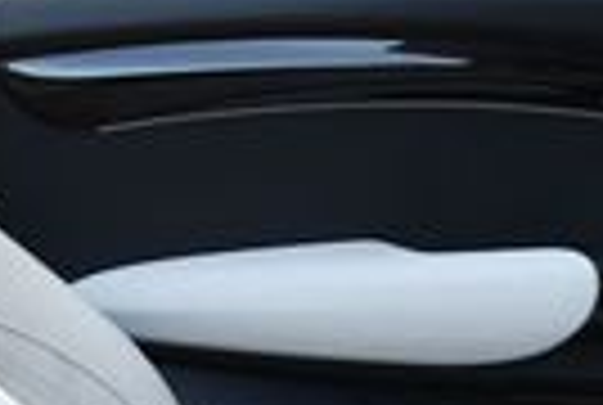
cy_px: 680
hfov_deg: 11.8
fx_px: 2887
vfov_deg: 7.8
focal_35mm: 172
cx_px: 621
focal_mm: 18
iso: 400
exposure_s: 1/250
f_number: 4
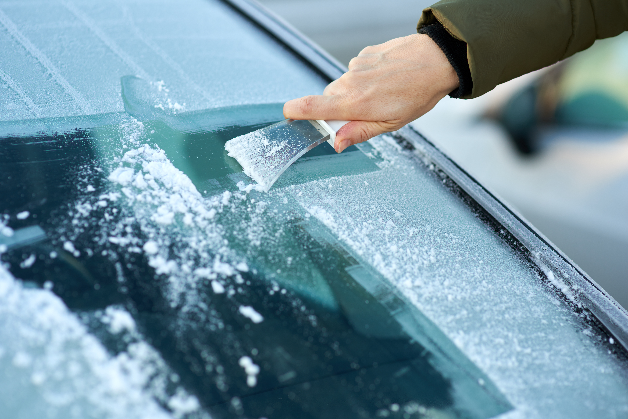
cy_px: 210
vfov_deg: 16.1
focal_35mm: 85
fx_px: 1483
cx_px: 314
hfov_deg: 23.9
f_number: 2.2
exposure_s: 1/400
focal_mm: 85
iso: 100
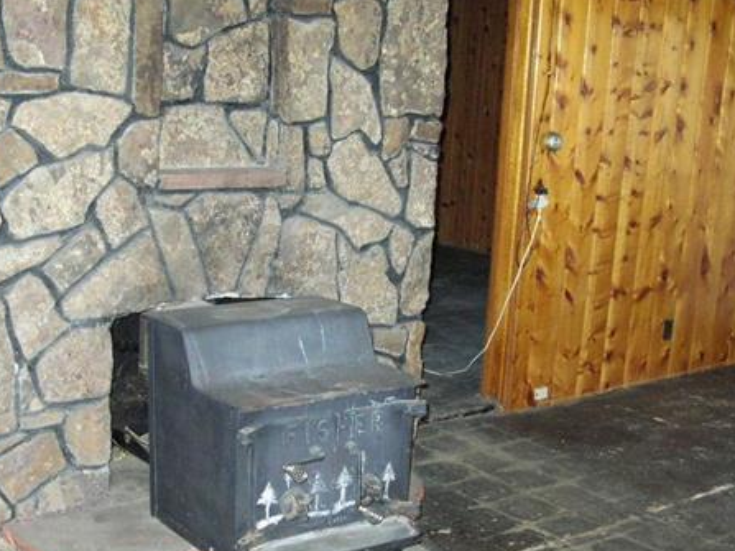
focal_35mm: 53
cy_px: 380
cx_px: 294
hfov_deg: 36.1
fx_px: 1125
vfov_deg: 27.3
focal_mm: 6.2
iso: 214
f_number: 2.7
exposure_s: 1/60.1
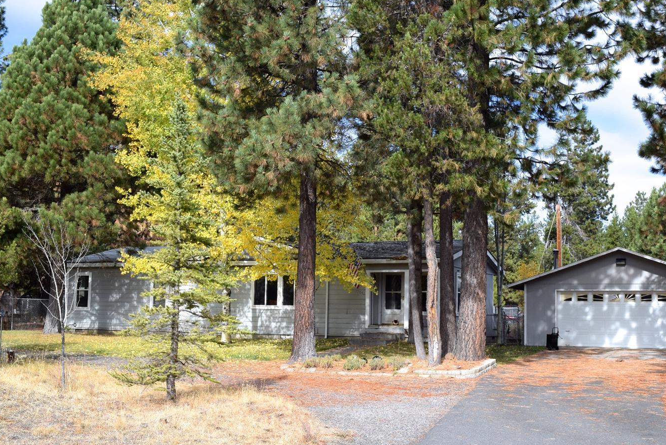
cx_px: 358
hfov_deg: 41.9
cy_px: 220
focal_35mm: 47
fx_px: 870
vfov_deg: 28.7
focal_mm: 28
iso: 200
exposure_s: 1/320
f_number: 9
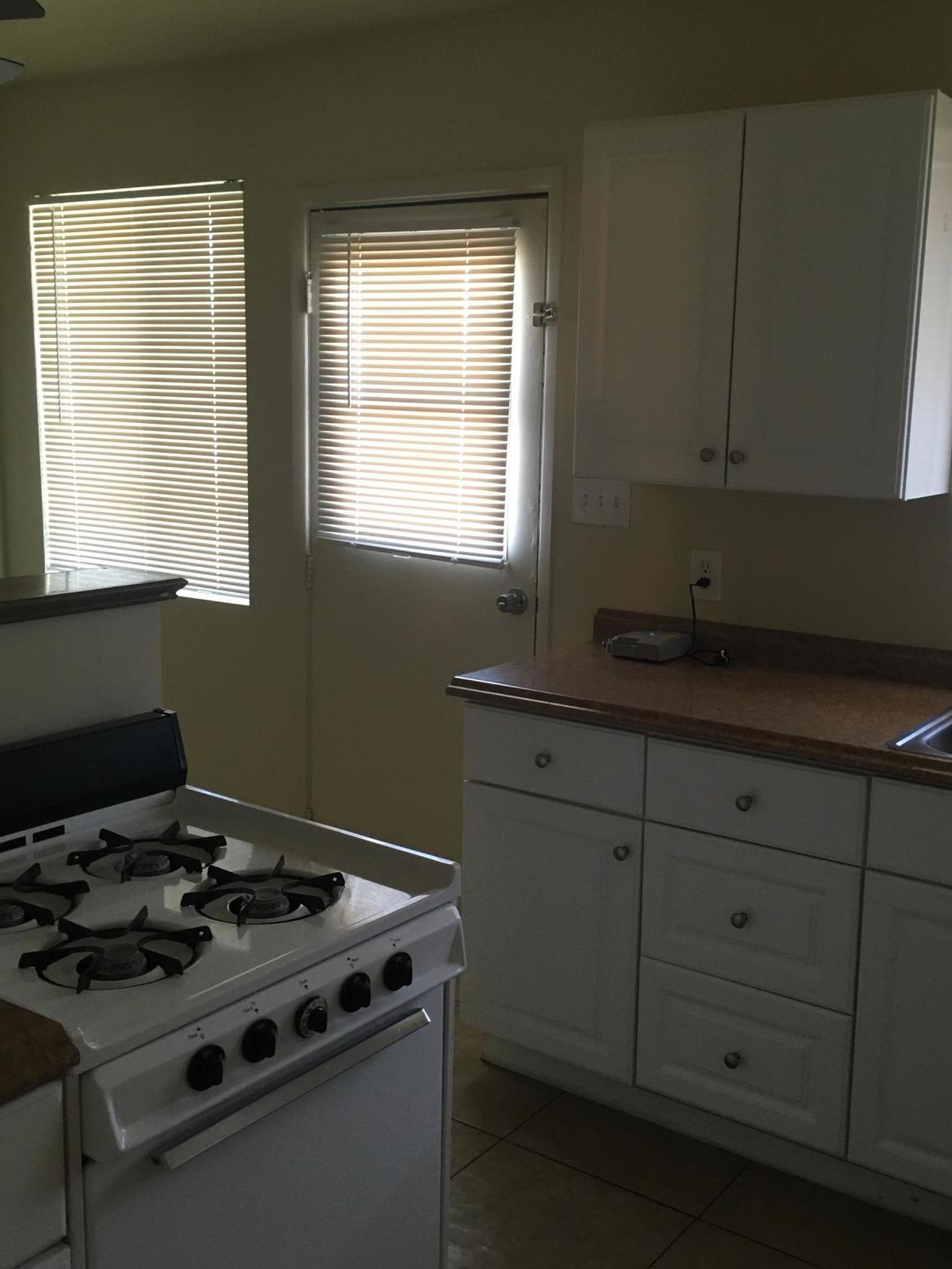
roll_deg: -0.7
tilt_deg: -12.4
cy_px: 623
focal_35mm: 36
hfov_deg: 39.6
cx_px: 534
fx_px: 1320
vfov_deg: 51.4
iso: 100
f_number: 2.2
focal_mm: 4.15
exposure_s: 1/30
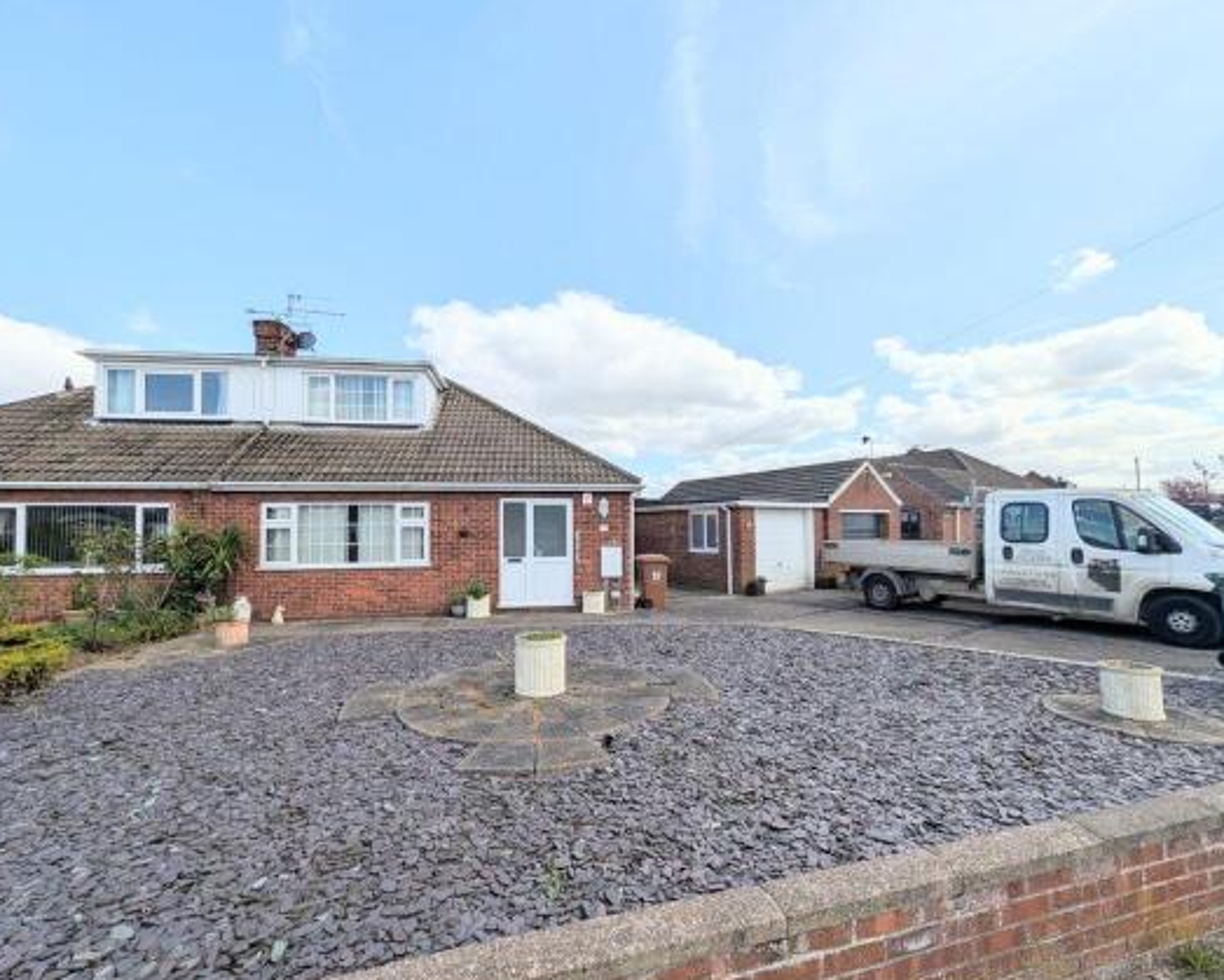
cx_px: 613
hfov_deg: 104.8
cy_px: 506
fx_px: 471
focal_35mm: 13
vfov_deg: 92.2
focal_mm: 2.02
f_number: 1.7
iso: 54
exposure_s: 1/4505
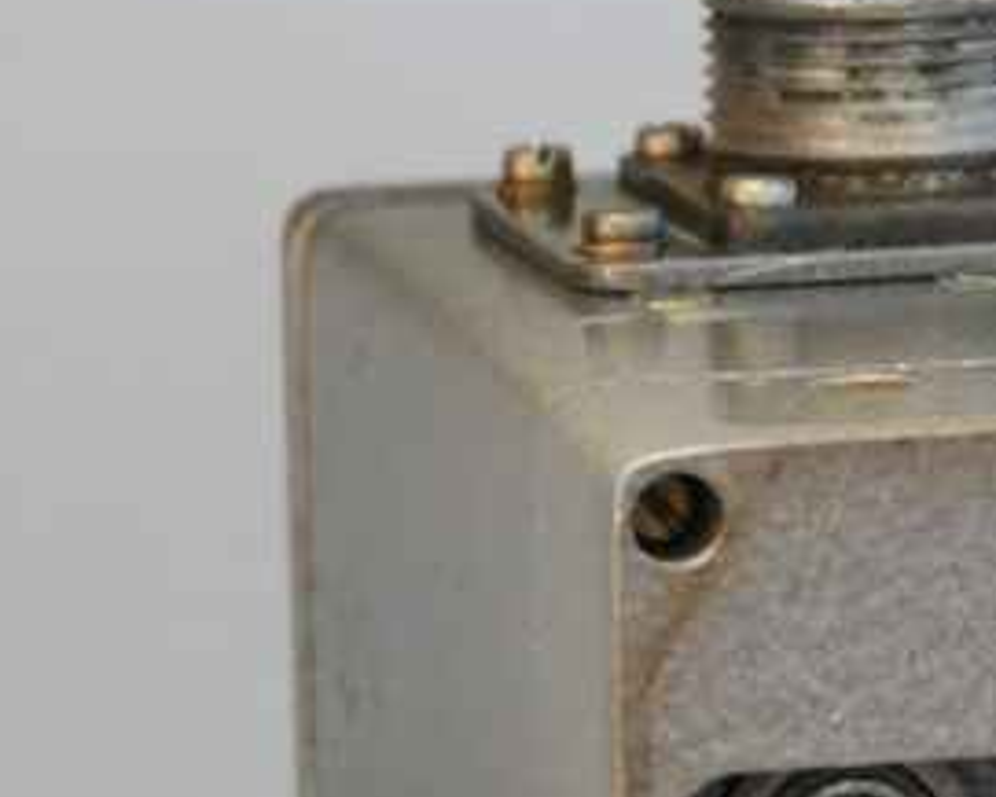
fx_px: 11176
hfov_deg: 5.0
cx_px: 1669
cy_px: 964
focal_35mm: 379
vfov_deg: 4.1
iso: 800
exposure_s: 1/10
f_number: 4
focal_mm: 39.4
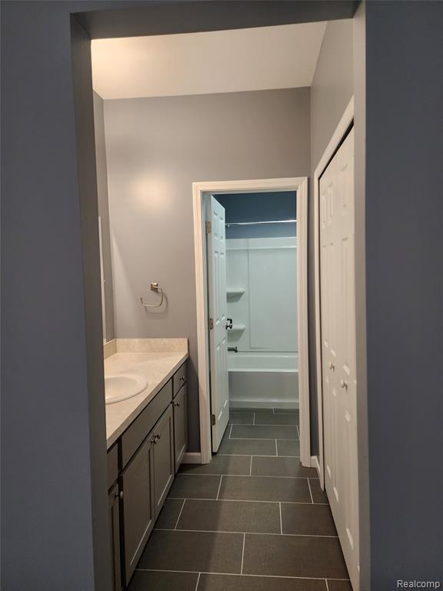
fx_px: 392
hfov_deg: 58.9
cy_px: 296
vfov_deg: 73.9
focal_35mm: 23
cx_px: 222
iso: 320
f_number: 1.8
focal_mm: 6.4
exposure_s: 1/120
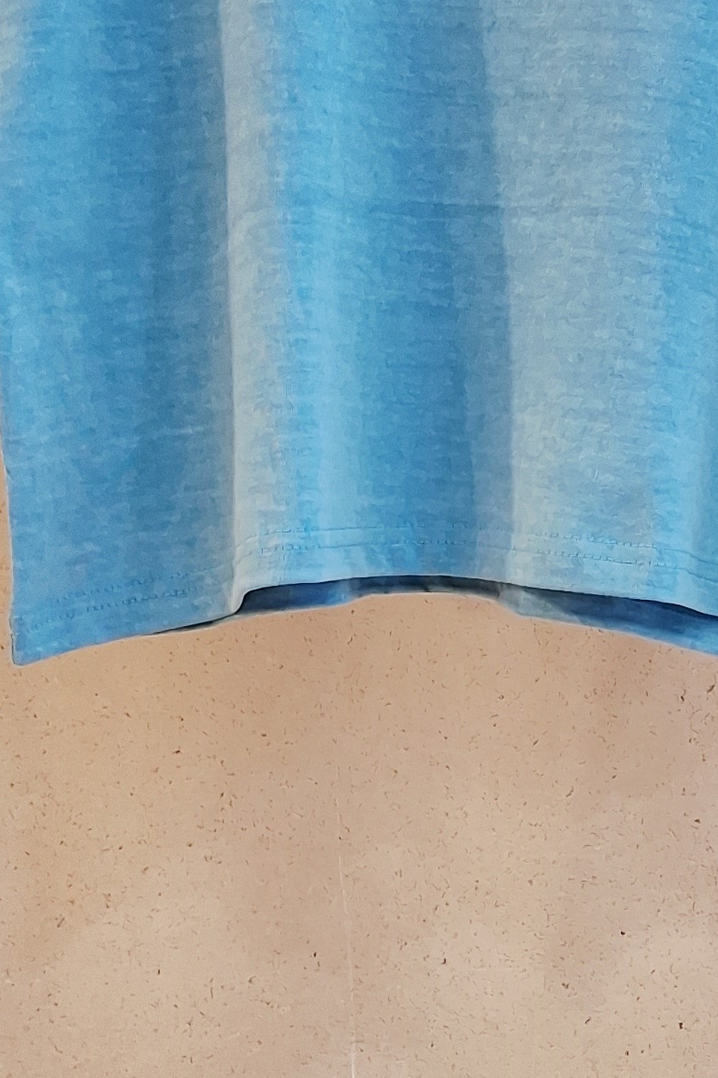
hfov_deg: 15.0
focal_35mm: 91
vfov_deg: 22.3
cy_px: 735
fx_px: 2722
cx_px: 480
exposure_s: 1/120
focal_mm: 5.23
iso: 250
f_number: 1.8
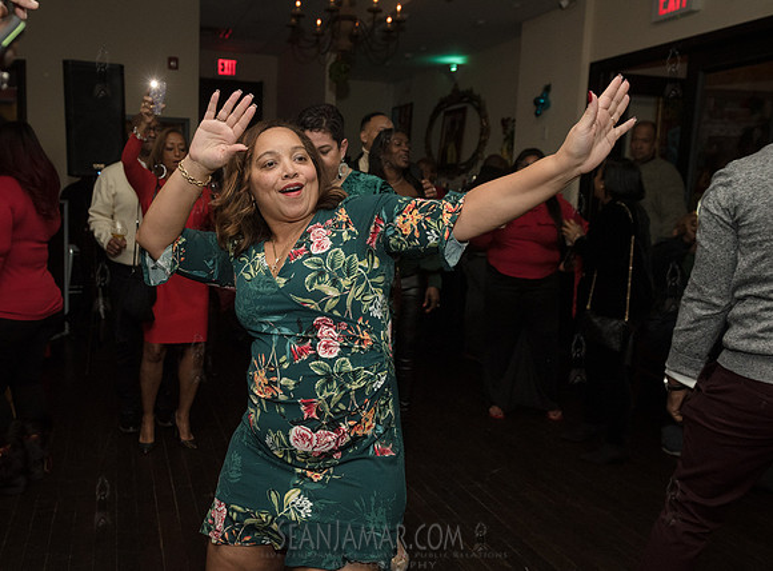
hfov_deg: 56.7
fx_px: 708
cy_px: 289
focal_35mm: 32
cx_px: 300
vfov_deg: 43.9
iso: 2000
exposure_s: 1/250
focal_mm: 24
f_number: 4.5
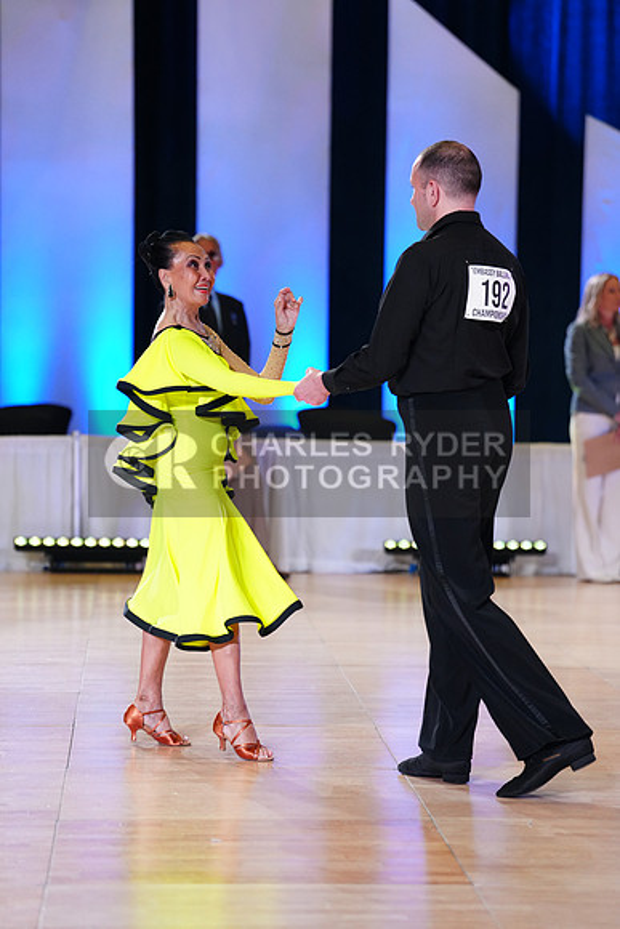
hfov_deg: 11.6
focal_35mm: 118
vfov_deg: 17.3
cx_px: 310
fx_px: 3046
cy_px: 464
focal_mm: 118
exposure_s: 1/400
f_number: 2.8
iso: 2000
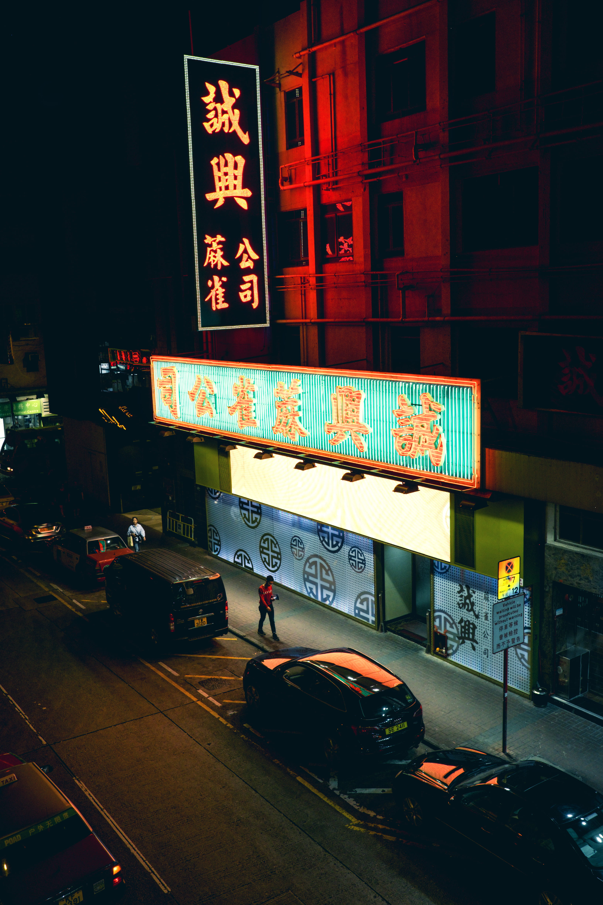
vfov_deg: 54.4
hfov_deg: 37.9
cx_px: 302
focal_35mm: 35
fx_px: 879
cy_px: 452
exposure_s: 1/125
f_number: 5
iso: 1000
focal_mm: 23
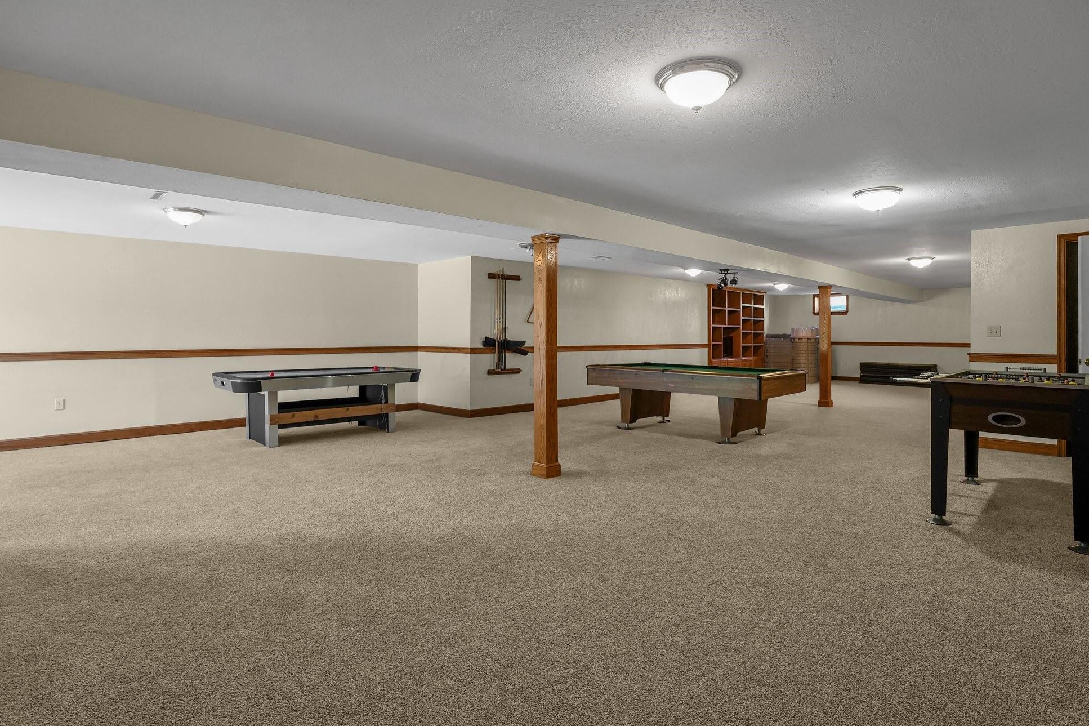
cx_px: 552
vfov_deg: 66.5
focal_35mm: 18
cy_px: 362
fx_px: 554
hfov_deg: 89.0
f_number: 6.3
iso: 1600
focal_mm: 17.3
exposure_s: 1/20
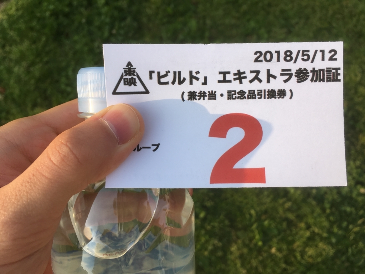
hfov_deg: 61.7
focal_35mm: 29
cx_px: 182
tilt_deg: -72.4
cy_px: 137
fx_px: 306
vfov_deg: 48.2
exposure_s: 1/591
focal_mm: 4.15
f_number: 2.2
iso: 25
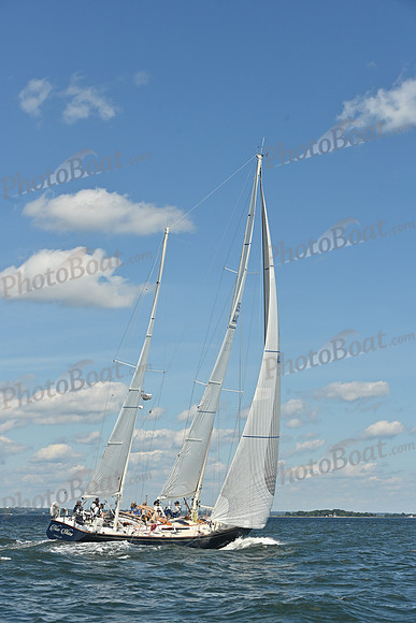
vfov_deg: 28.8
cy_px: 312
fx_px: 1213
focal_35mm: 70
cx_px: 208
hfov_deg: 19.5
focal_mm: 70
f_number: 9
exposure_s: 1/1250
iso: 250
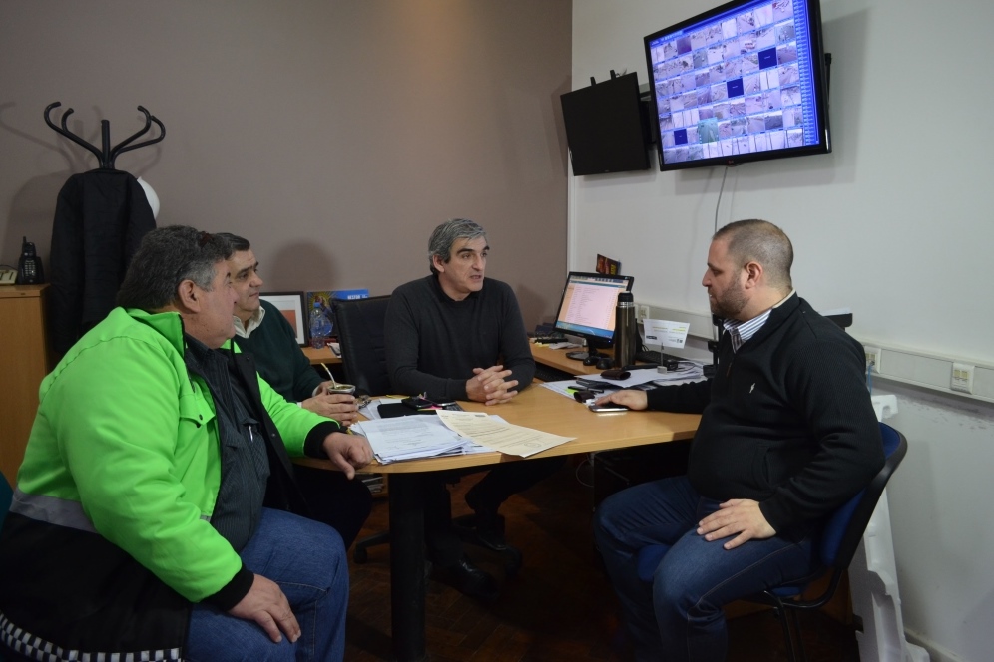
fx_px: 745
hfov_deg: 67.4
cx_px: 497
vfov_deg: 47.9
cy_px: 331
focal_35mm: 27
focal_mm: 18
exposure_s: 1/50
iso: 800
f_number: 3.5
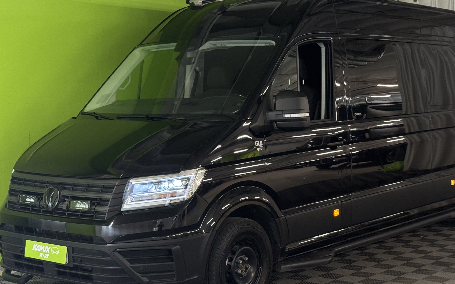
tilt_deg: -3.3
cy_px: 142
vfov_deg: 20.3
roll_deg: +0.8
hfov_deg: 31.9
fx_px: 794
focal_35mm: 64
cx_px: 267
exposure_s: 1/50
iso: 200
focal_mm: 6.76
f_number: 1.78
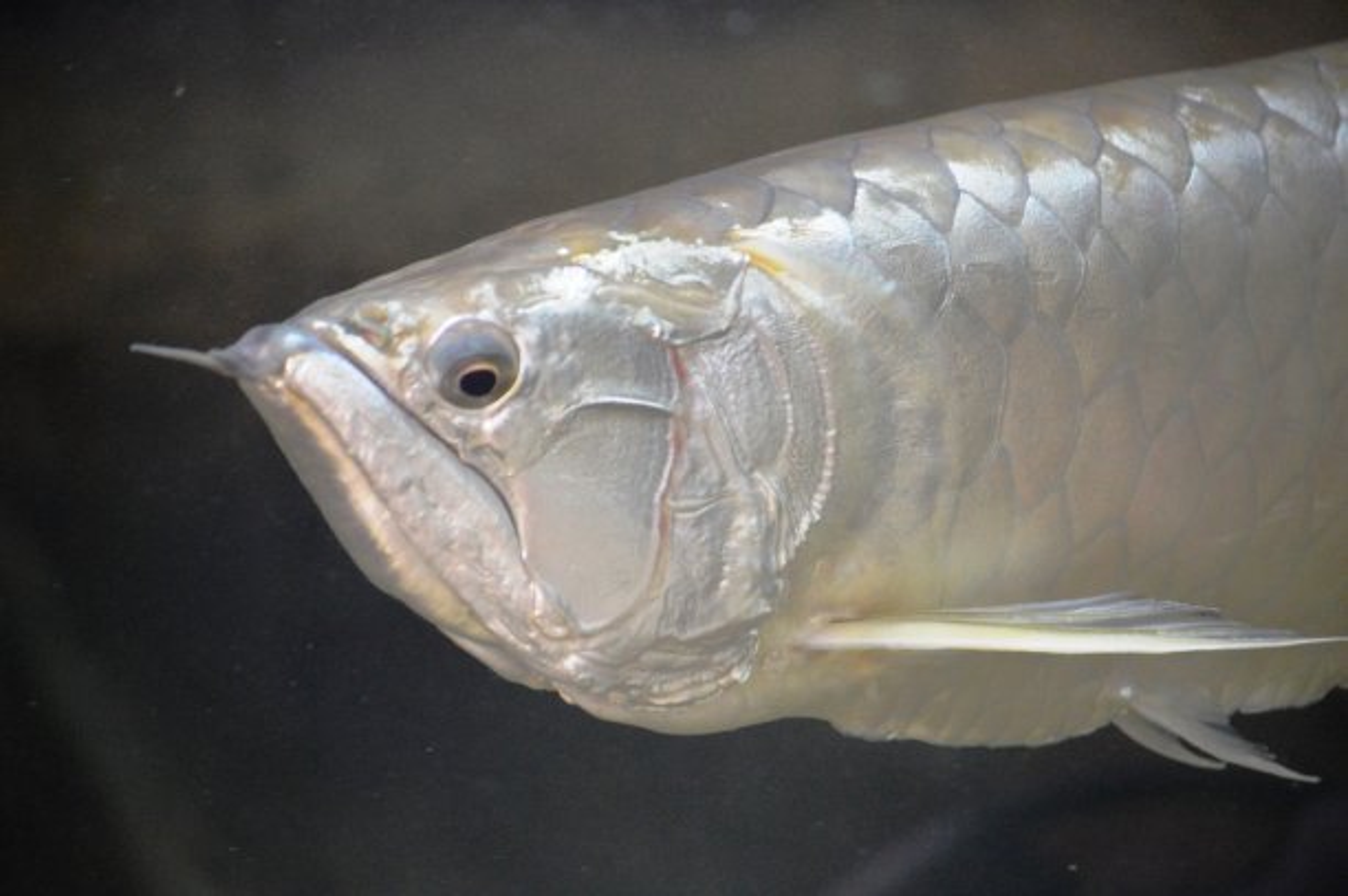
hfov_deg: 15.9
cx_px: 674
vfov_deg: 10.6
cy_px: 448
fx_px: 4826
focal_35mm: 129
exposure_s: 1/60
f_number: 4.2
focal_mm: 86
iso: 3200
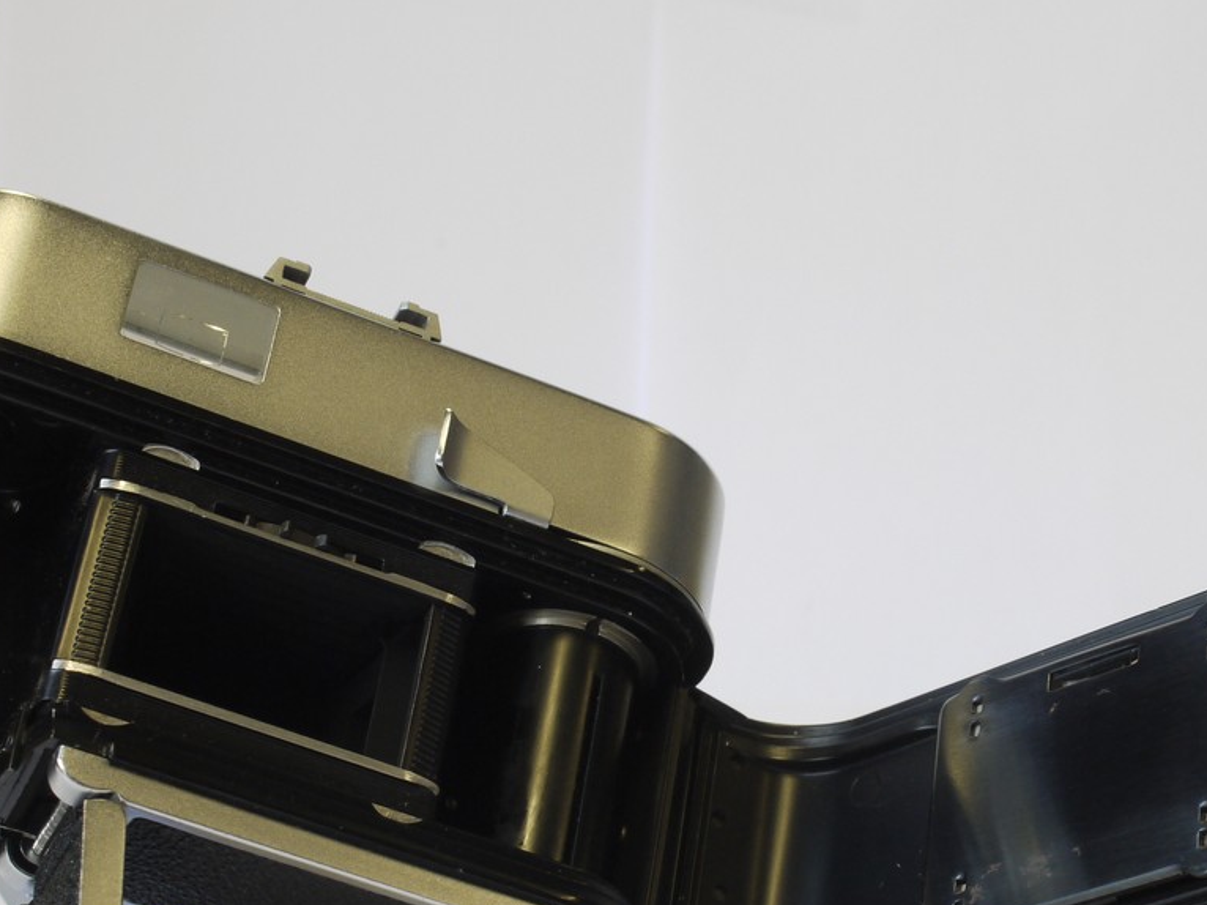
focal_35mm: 94
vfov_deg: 15.6
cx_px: 649
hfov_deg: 20.9
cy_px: 676
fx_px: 3277
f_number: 8
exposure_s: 1/30
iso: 400
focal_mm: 30
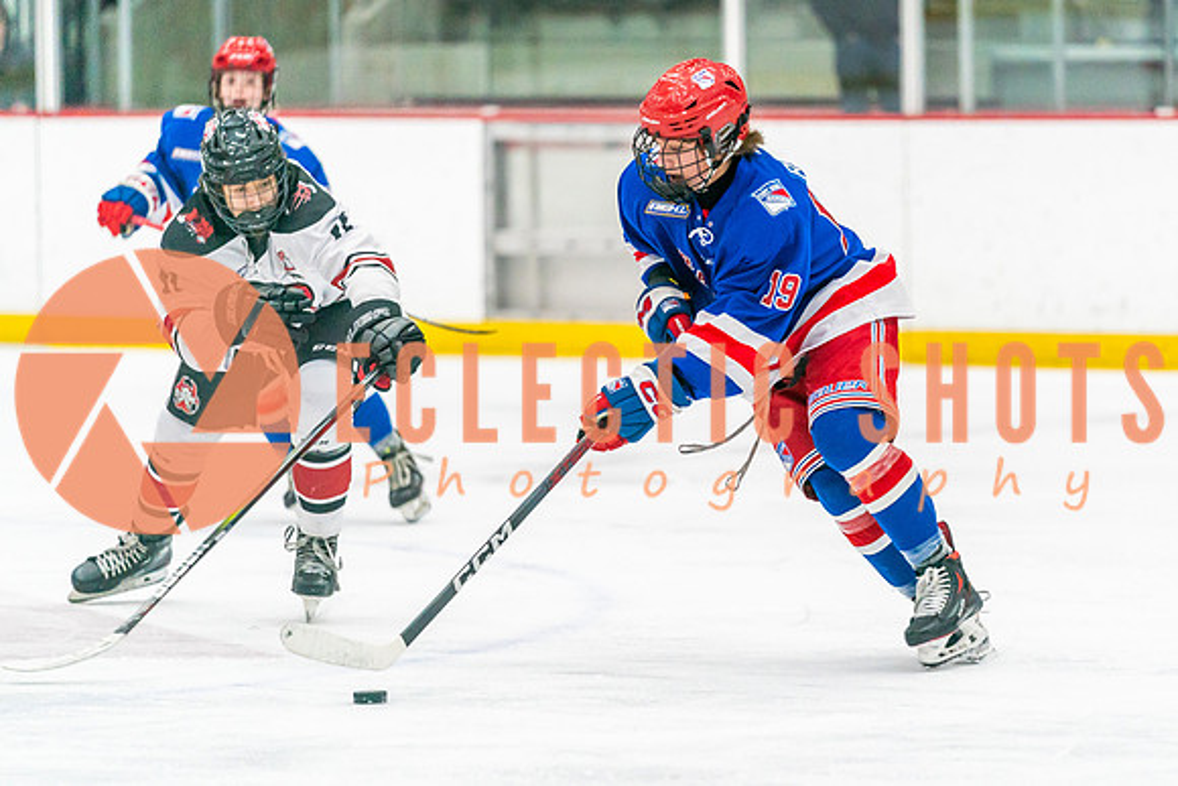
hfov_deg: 8.2
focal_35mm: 251
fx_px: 8230
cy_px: 335
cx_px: 719
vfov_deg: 5.5
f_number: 2.8
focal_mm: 200
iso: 3200
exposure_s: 1/1000
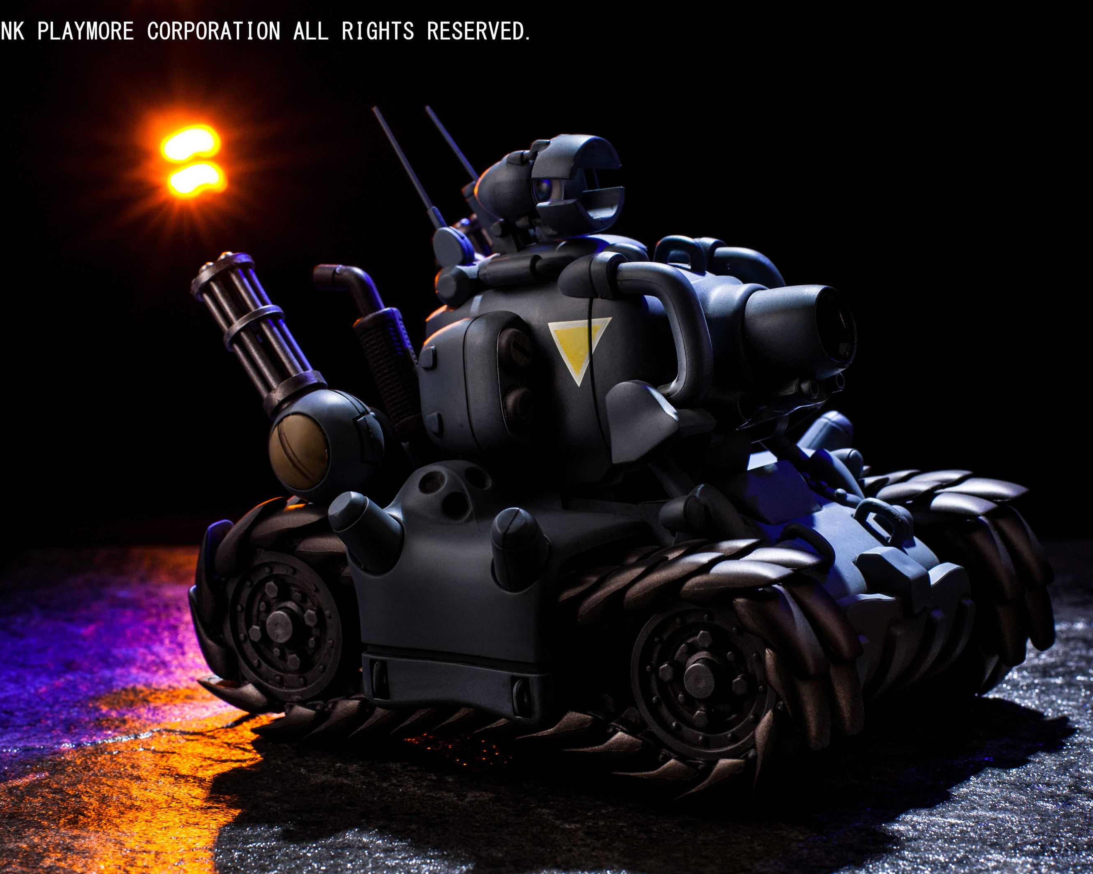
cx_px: 606
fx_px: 2750
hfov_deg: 22.5
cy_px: 437
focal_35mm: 85
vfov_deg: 18.1
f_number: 8
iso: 200
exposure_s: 1
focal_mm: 50
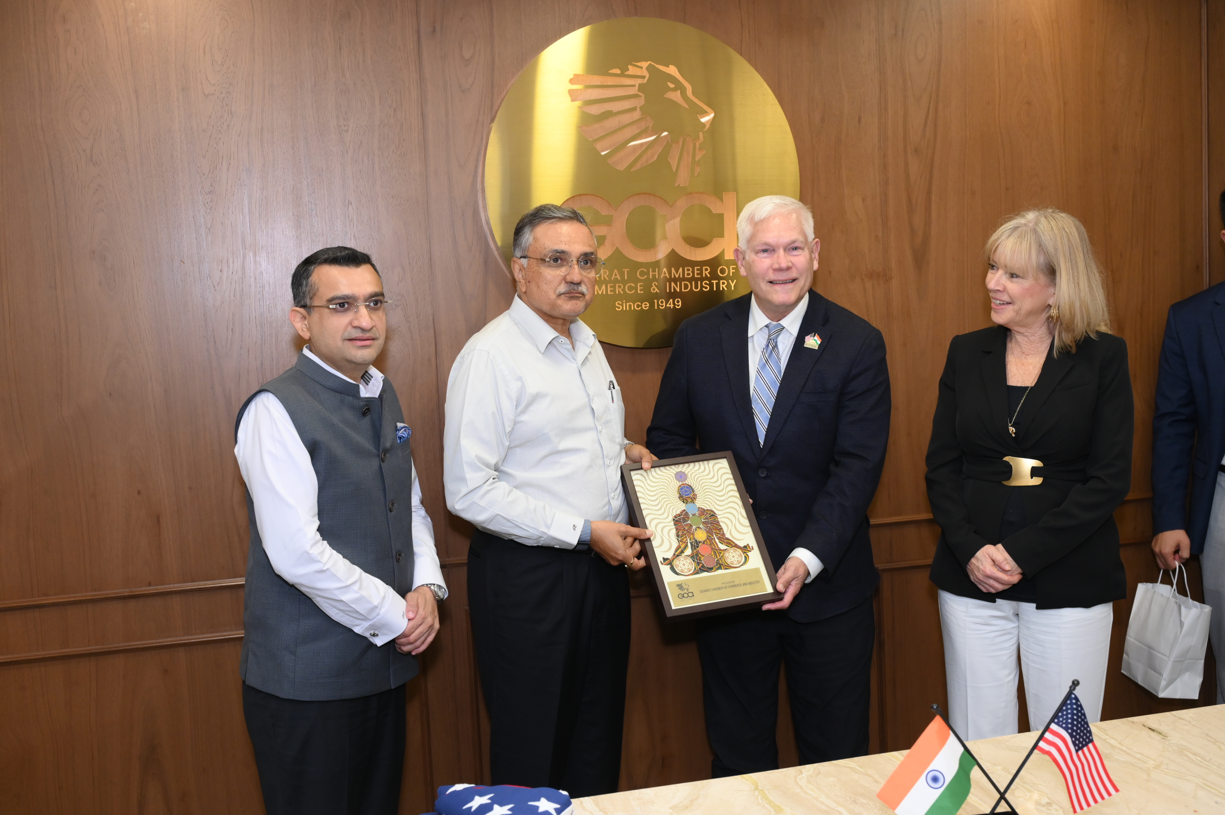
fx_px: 1258
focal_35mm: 37
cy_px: 408
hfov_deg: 51.9
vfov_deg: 35.9
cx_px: 612
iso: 2000
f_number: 5
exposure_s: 1/160
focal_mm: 37
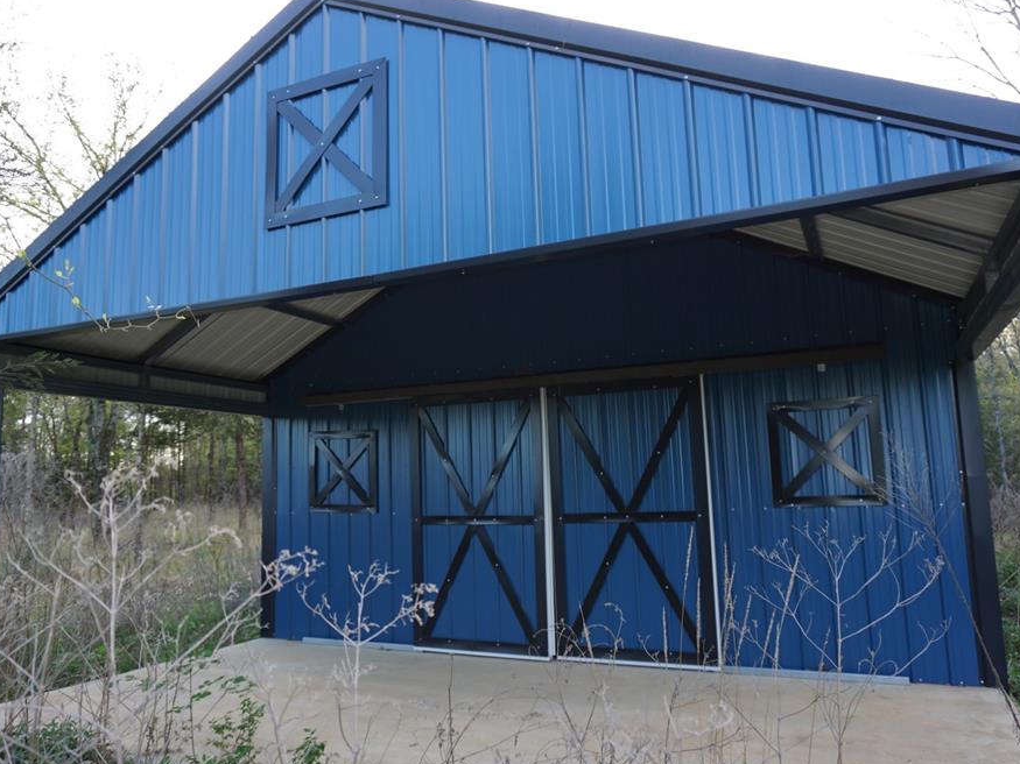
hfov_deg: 65.3
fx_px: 795
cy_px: 383
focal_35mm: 27
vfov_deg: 51.3
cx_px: 492
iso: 100
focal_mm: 16
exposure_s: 1/60
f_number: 4
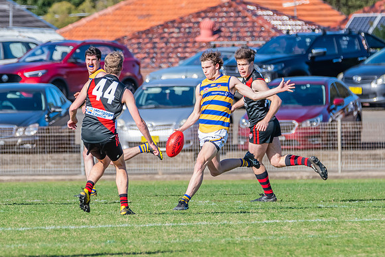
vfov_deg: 2.0
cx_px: 193
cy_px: 136
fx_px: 7374
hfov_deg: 3.0
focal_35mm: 689
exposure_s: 1/1600
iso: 800
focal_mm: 360
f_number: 8
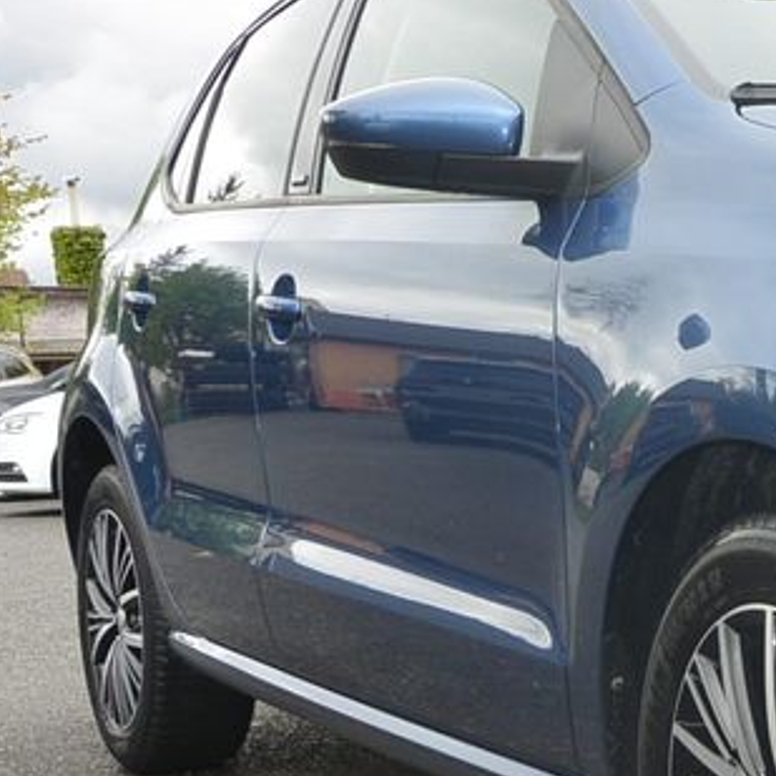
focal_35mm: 76
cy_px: 599
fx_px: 1928
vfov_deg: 22.5
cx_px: 1153
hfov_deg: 19.8
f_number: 6.3
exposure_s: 1/250
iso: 160
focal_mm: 10
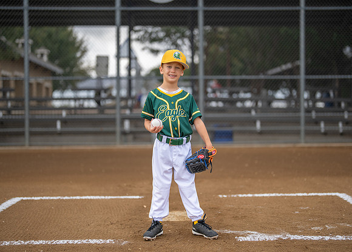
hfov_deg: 34.3
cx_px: 178
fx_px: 571
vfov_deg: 24.8
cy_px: 125
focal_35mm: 57
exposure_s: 1/3200
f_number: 1.2
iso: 200
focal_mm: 50
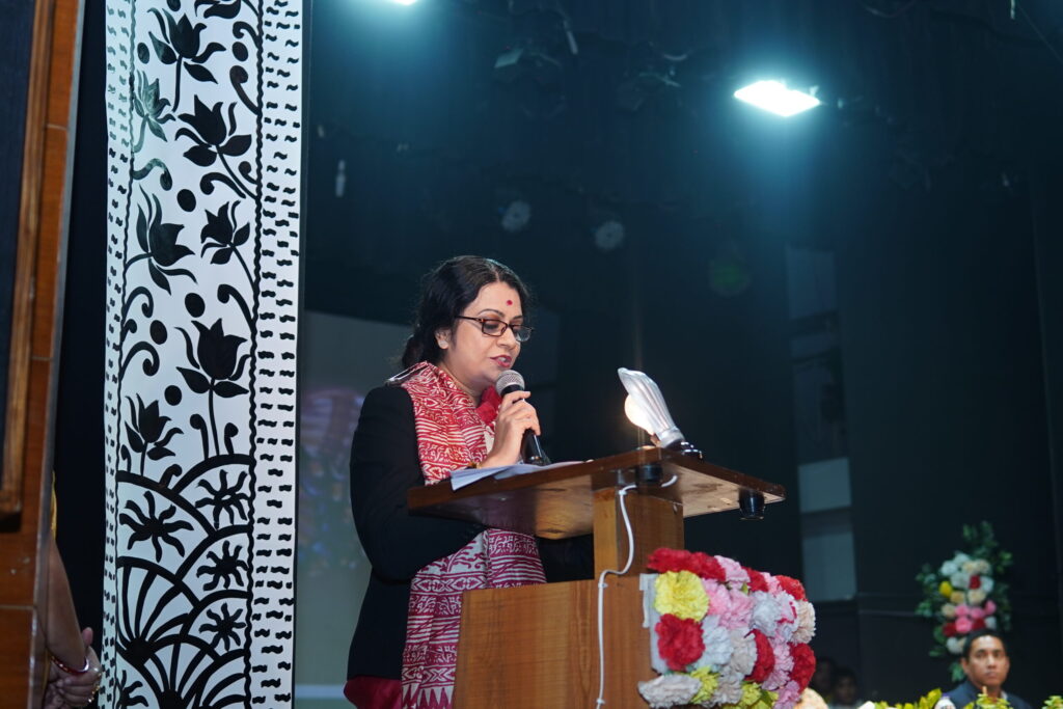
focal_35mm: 52
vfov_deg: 26.0
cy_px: 354
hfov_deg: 38.2
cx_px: 532
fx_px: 1536
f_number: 2.2
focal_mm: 35
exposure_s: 1/200
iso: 250
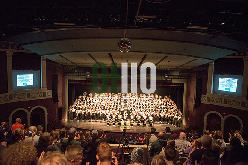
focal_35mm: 24
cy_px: 82
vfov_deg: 53.2
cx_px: 124
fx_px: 165
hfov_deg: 73.7
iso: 4000
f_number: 2.8
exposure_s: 1/320
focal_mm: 24
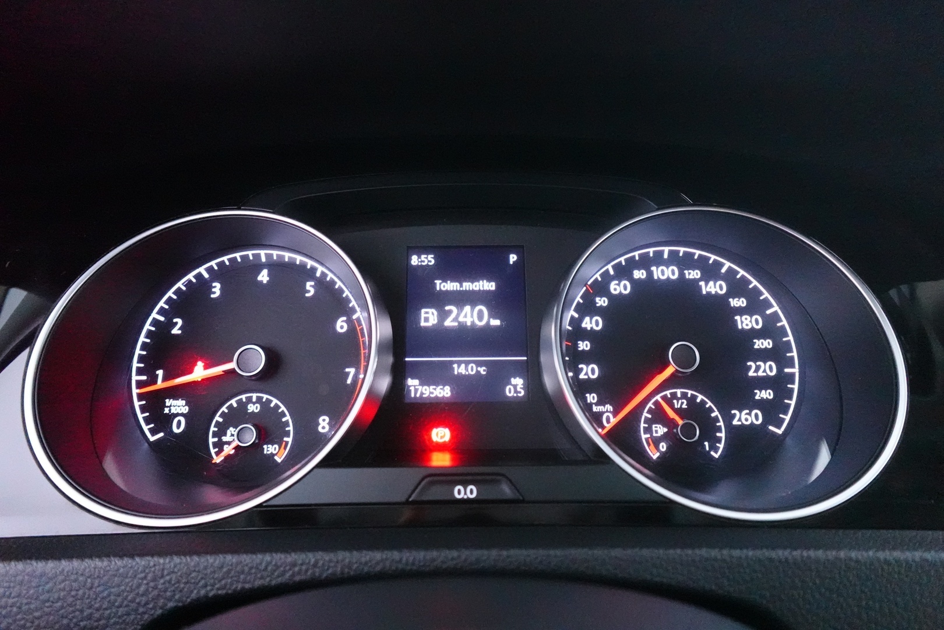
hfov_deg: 84.0
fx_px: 524
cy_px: 315
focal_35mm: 20
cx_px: 472
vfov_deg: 61.9
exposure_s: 1/50
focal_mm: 7.6
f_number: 2
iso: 6400
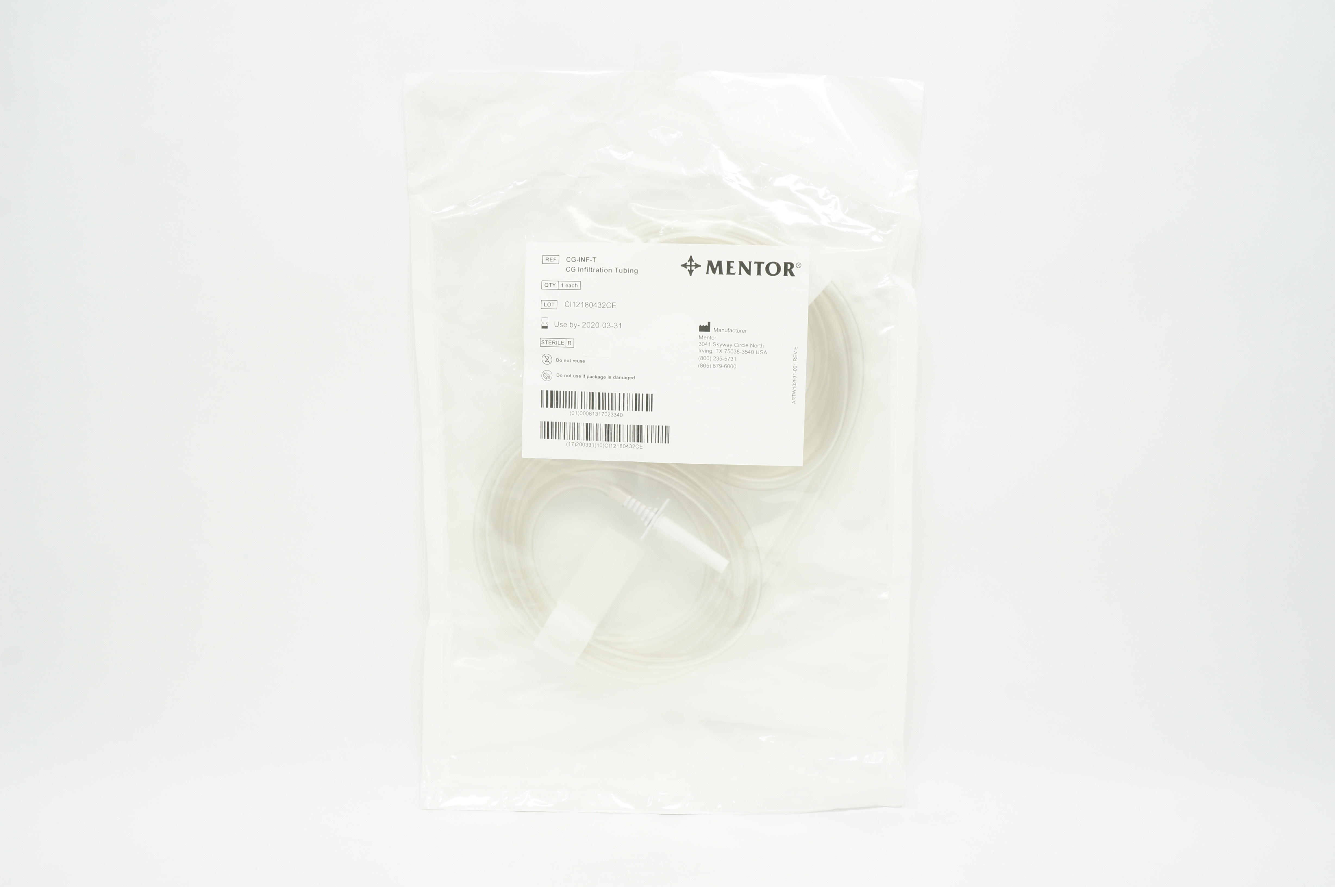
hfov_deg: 55.2
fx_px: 1278
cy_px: 444
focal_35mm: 34
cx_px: 668
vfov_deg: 38.3
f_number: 11
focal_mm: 23
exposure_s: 1/15
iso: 400
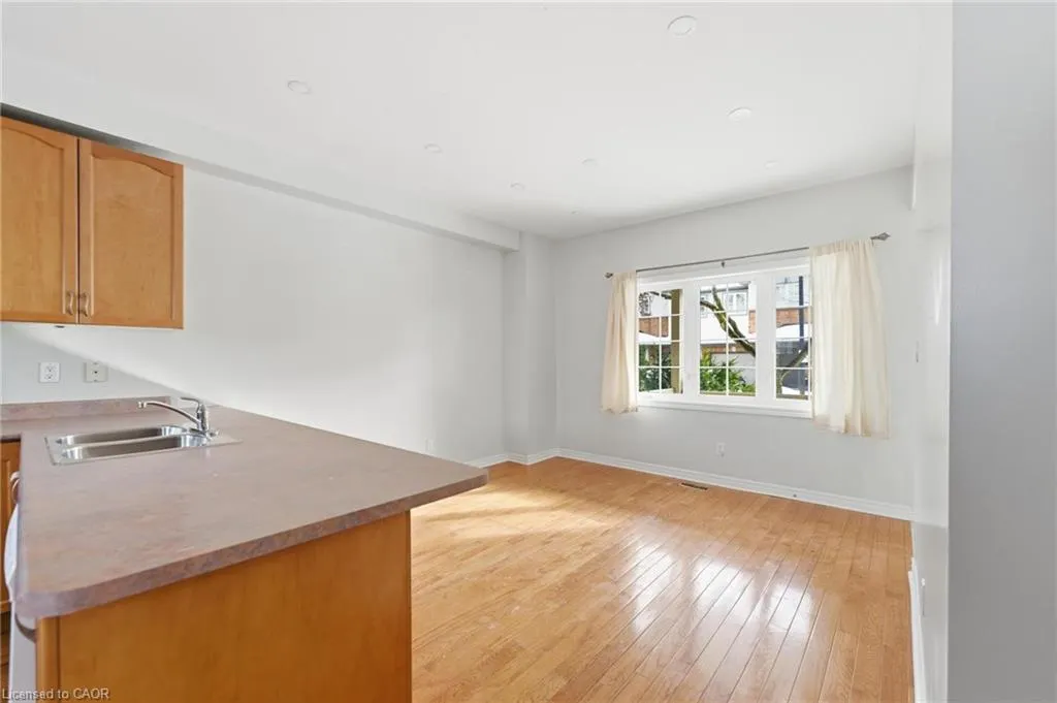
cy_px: 352
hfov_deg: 104.3
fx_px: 411
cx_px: 528
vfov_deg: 81.1
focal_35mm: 14
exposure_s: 1/1000
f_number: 4
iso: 800
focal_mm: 14
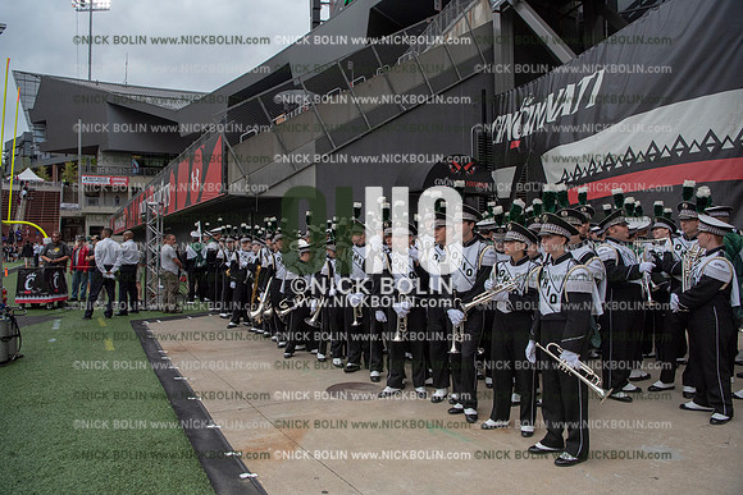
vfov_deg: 53.2
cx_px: 372
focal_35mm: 24
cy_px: 248
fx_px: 495
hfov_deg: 73.7
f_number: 5
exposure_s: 1/4000
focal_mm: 24
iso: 1250
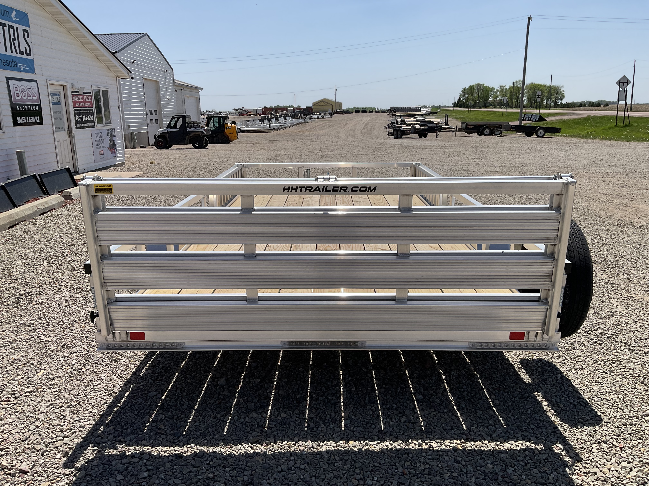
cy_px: 243
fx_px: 544
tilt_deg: -14.5
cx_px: 324
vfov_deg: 48.2
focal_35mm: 29
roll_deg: +0.8
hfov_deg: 61.7
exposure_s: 1/3125
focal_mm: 3
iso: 20
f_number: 1.8
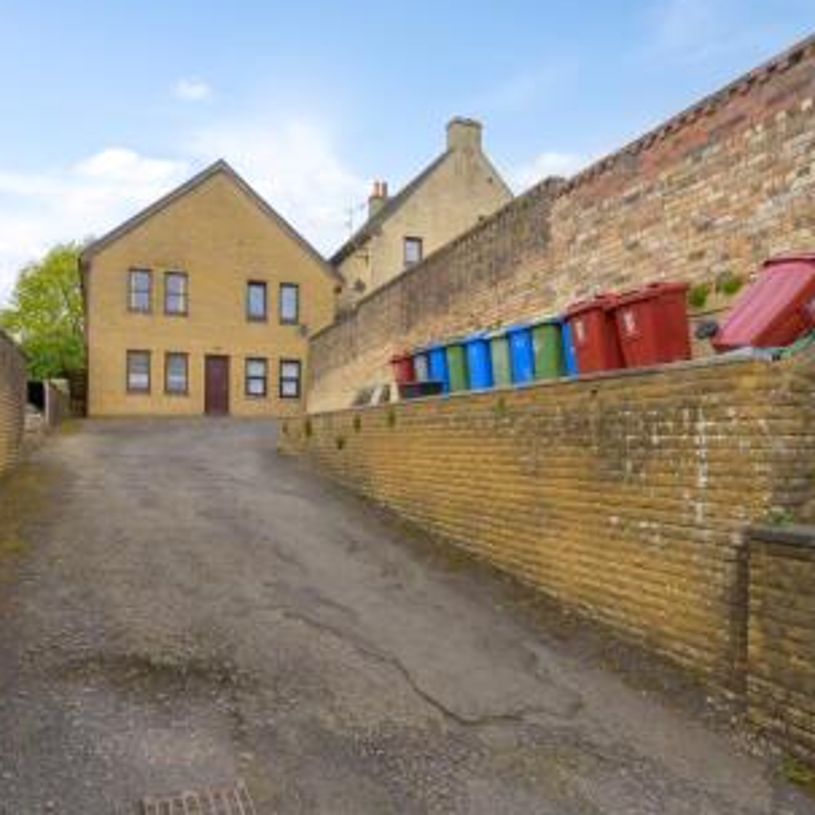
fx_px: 639
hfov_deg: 64.3
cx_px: 315
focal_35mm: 24
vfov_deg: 65.0
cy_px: 408
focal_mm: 18
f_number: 8
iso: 100
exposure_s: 1/80
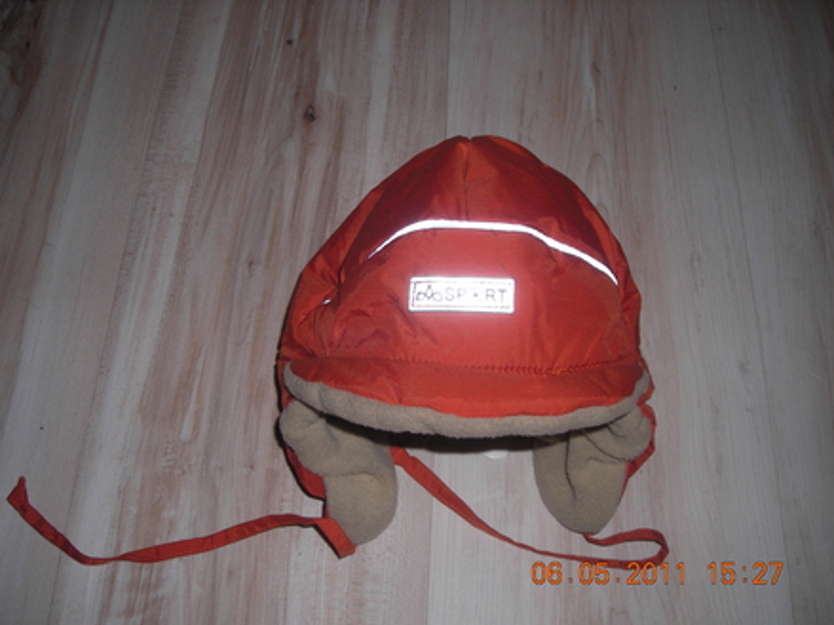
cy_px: 319
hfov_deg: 47.9
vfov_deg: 36.8
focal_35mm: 39
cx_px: 408
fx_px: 939
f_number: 3.2
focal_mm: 6.3
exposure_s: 1/60
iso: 50
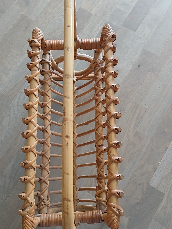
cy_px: 110
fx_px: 239
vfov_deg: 51.3
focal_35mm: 36
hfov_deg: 39.6
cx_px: 75
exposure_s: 1/50
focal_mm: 3.98
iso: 250
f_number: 1.8
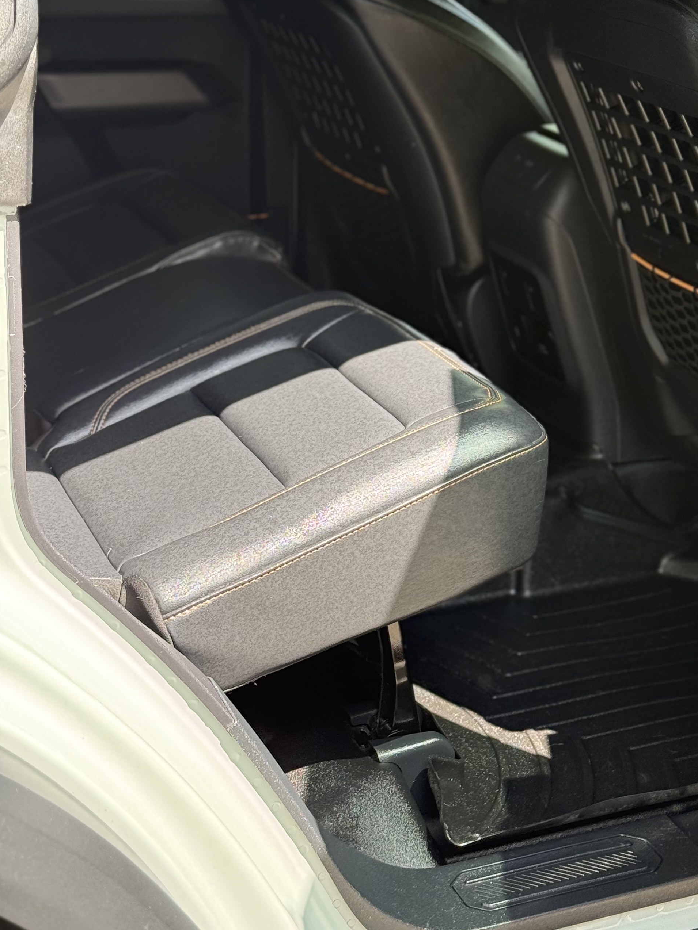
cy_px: 208
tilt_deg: -13.0
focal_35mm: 76
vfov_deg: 25.3
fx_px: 2043
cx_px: 551
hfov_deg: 19.2
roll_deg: -1.6
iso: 100
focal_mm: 6.76
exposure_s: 1/242
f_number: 1.78
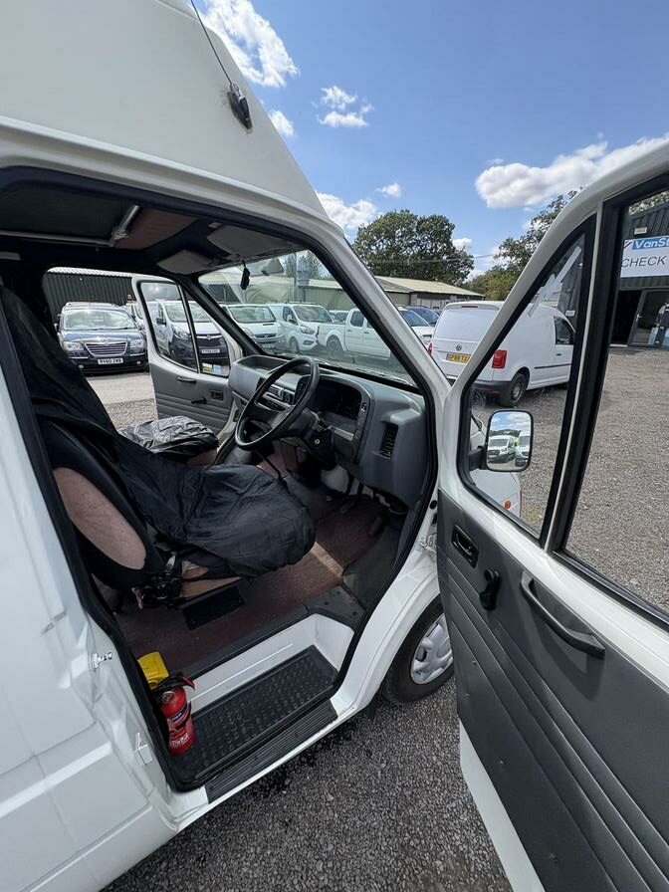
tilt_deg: -13.9
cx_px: 334
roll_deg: +2.2
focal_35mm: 14
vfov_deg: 102.1
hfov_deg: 85.7
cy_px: 446
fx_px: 361
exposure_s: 1/858
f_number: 2.2
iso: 64
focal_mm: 2.22
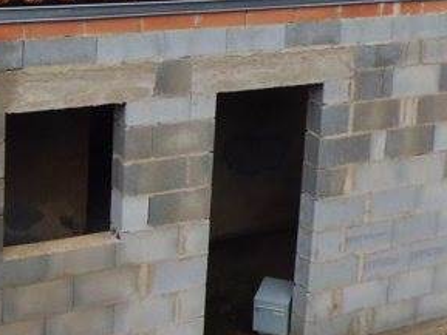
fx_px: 930
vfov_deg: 19.9
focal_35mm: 72
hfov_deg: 26.9
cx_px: 152
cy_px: 11
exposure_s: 1/125
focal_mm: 4.7
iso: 100
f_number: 2.8
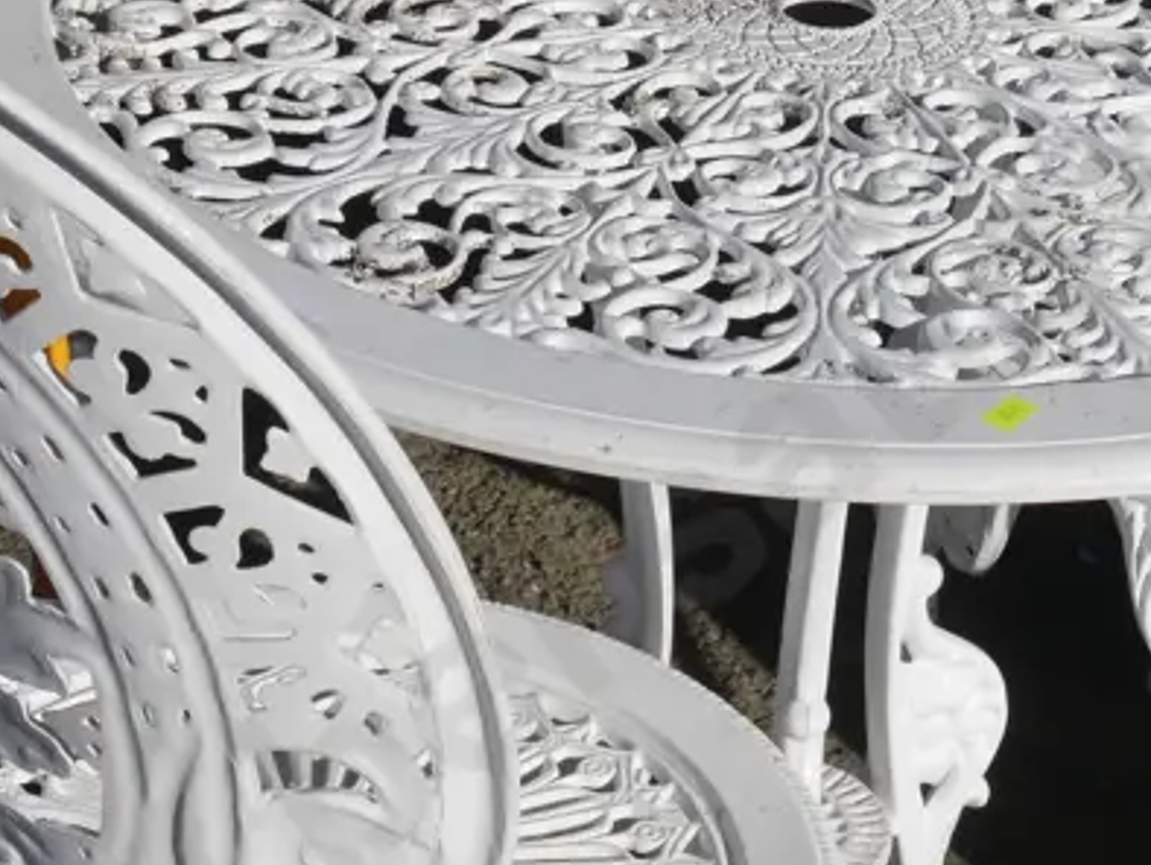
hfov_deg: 15.1
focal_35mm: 130
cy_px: 349
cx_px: 941
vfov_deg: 11.4
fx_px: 4325
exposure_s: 1/400
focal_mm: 25
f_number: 11
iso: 200
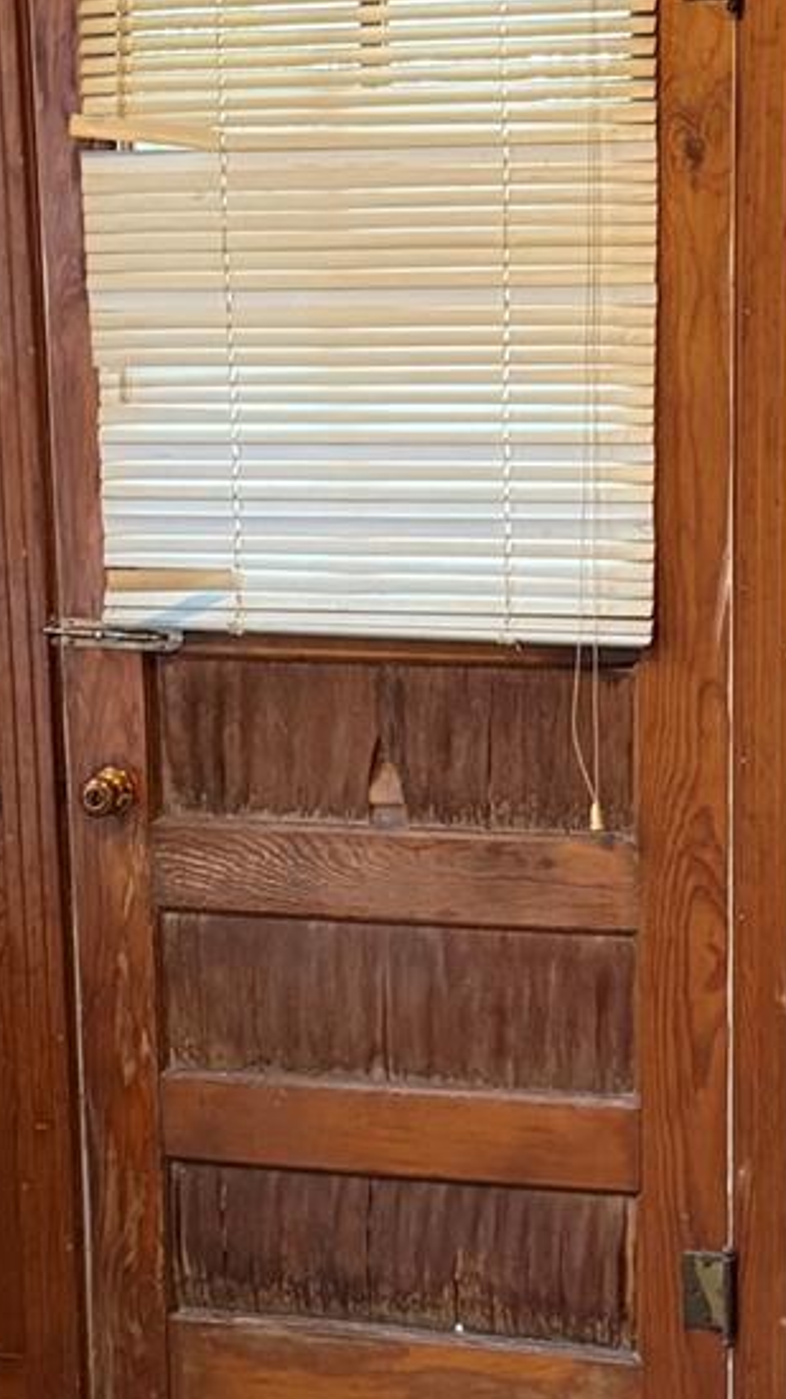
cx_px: 572
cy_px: 763
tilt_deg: -10.3
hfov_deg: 16.4
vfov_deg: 29.0
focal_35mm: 73
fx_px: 2707
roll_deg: -0.1
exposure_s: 1/40
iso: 800
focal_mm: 6.76
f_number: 1.78
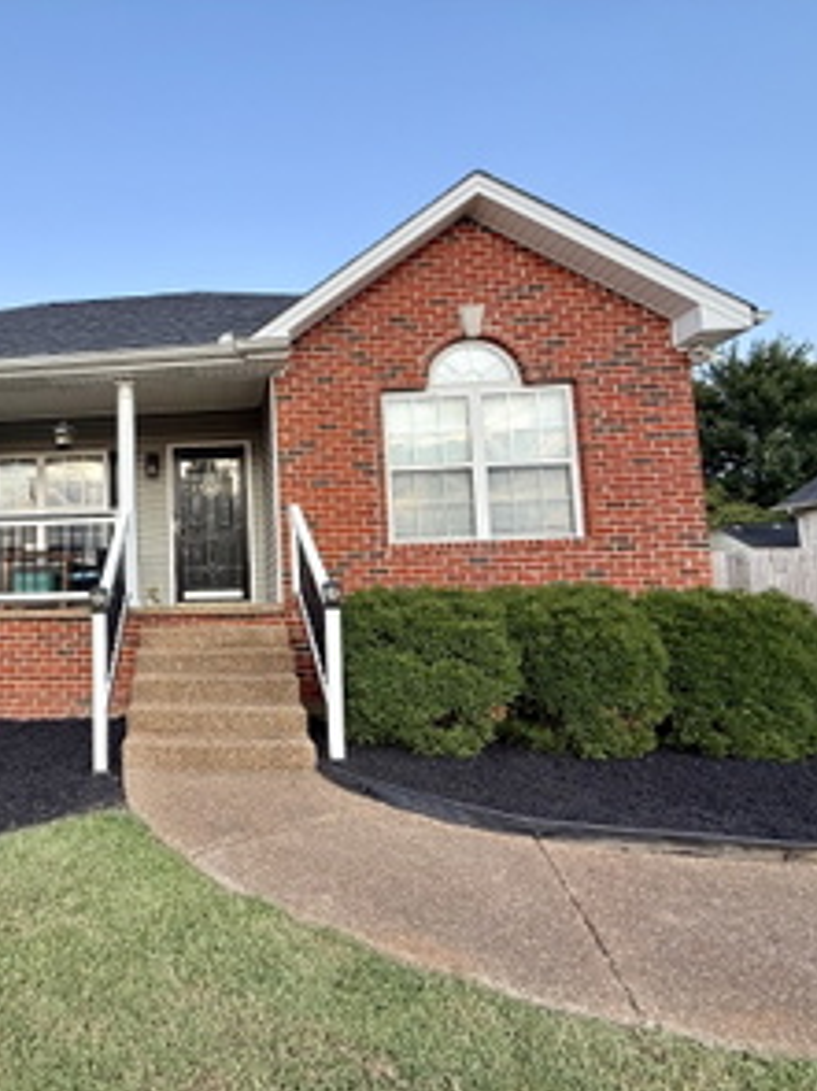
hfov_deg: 62.9
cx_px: 166
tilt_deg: +5.4
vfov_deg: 84.7
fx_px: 598
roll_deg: +0.8
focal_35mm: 19
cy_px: 551
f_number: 2.2
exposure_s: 1/293
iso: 50
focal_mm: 2.22
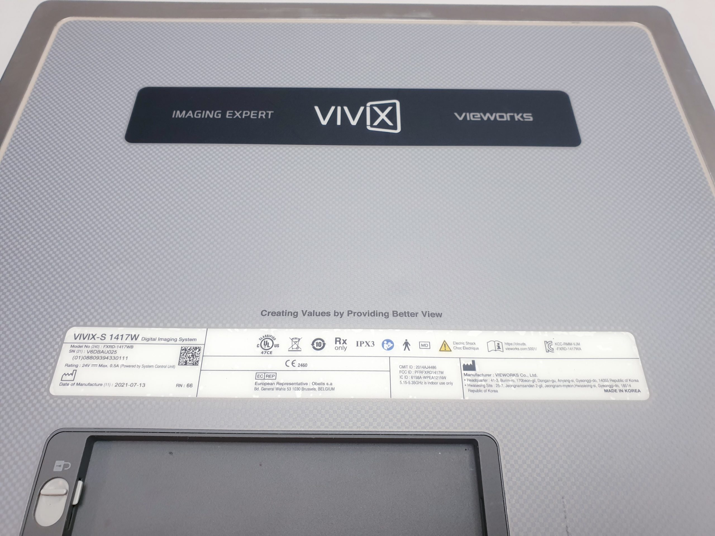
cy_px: 268
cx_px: 358
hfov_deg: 67.3
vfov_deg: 53.1
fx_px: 537
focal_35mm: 26
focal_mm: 4.3
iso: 100
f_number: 2.4
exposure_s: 1/100
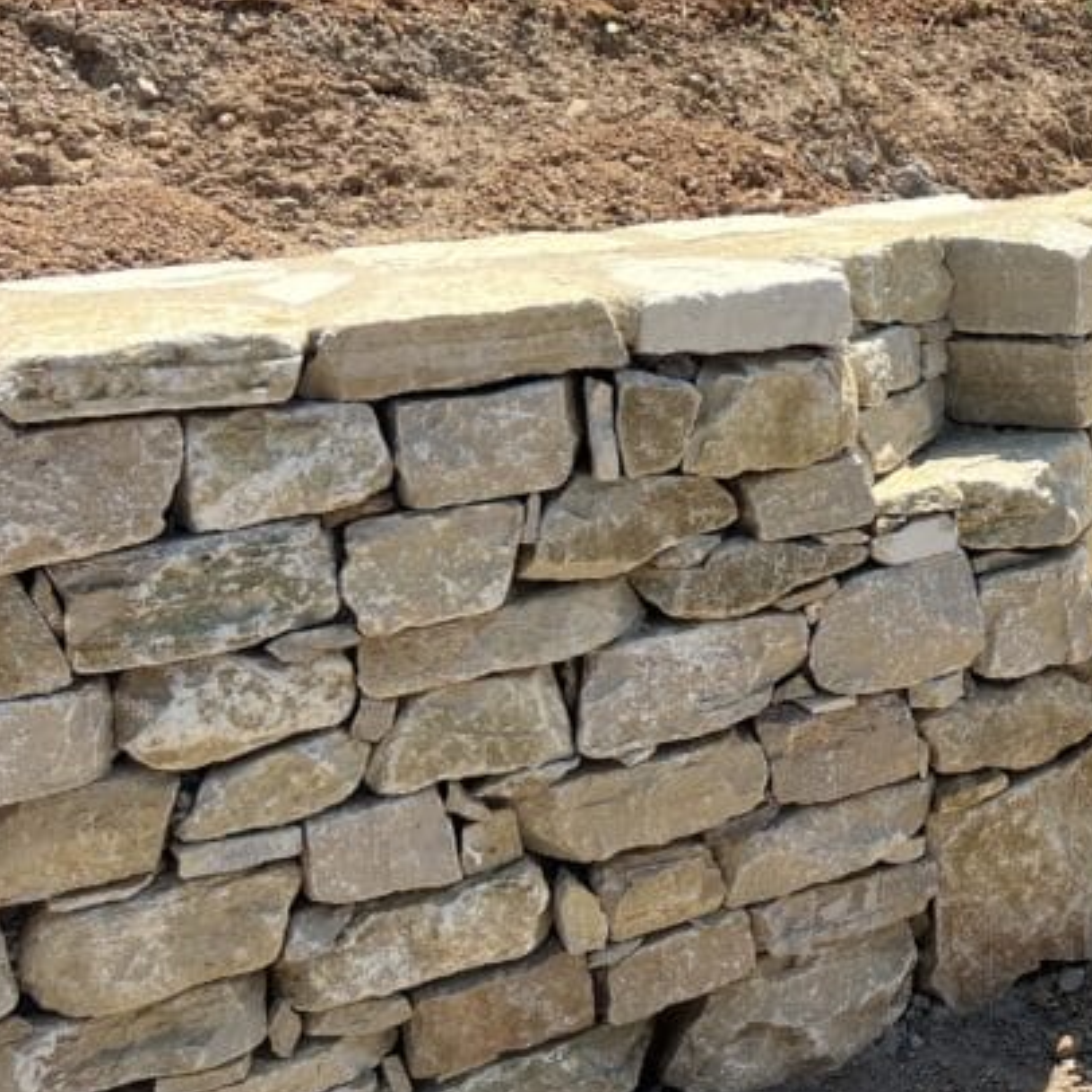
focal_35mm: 58
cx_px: 1302
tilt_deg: -13.7
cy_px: 377
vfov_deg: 29.4
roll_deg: -1.4
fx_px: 2070
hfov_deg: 26.4
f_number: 1.5
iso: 50
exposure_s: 1/3460
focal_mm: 5.7
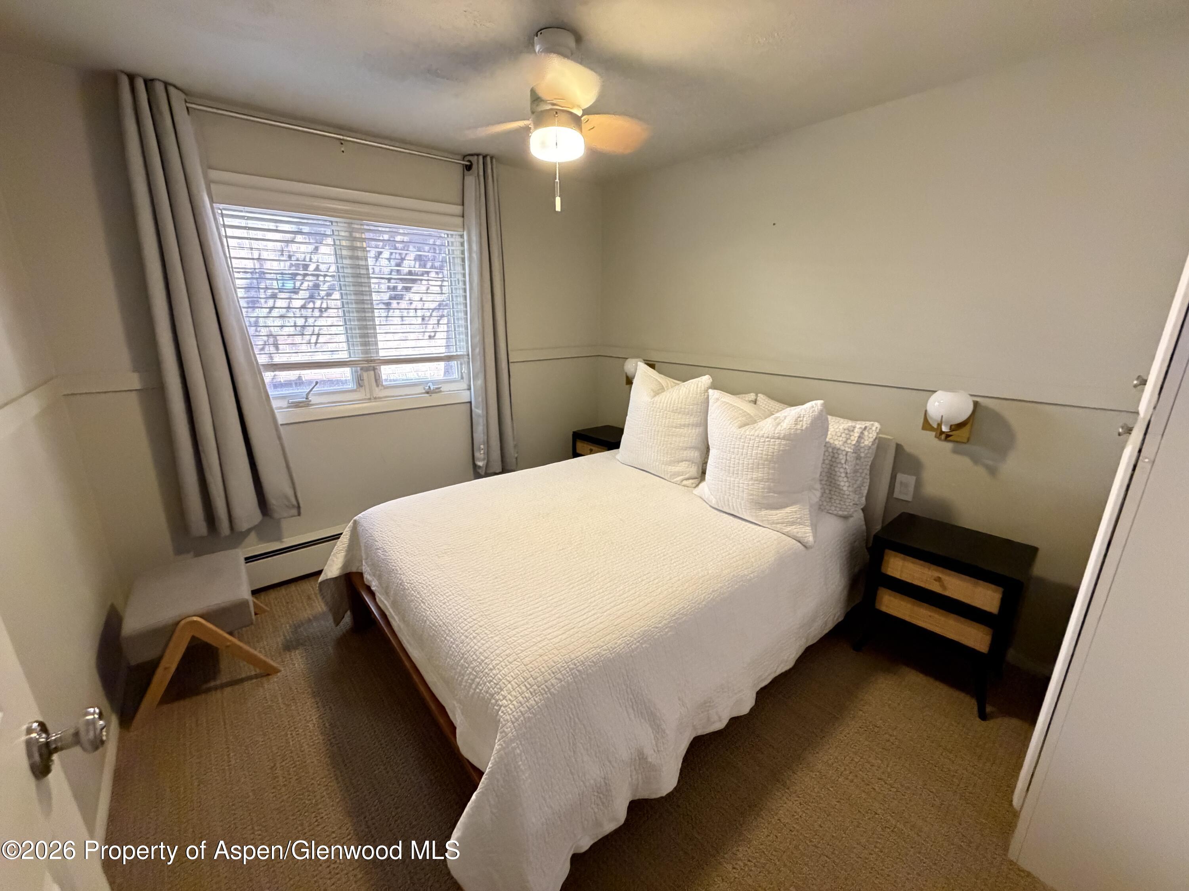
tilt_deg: -16.2
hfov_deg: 102.1
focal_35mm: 14
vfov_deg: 85.7
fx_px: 481
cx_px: 594
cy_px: 446
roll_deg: -0.8
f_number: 2.2
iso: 800
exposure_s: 1/60
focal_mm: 2.22
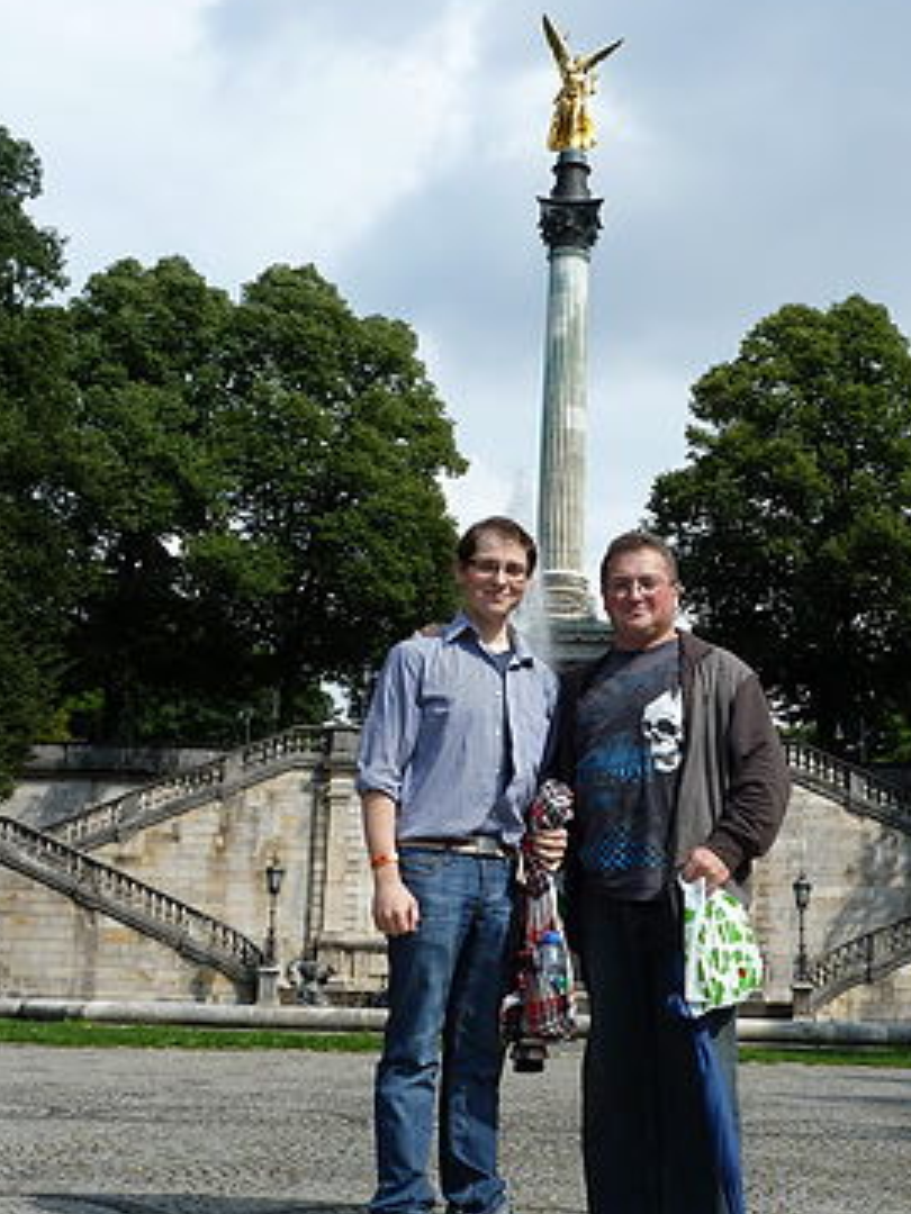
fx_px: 1754
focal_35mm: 50
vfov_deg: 38.1
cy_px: 685
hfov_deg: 29.0
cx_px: 552
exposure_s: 1/400
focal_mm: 6.5
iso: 80
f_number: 4.5
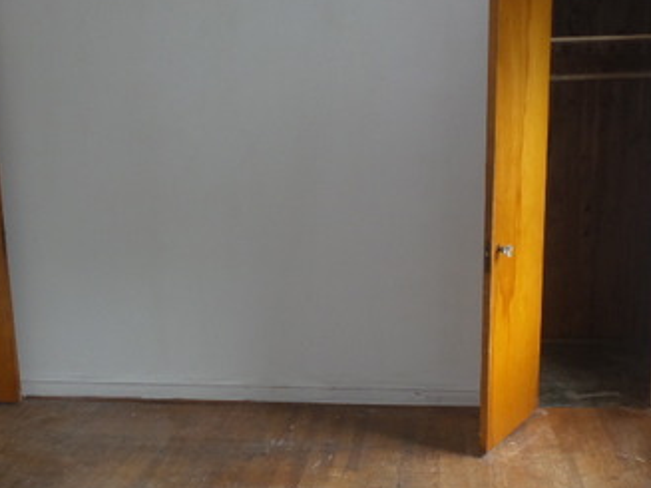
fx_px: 846
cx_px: 348
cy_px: 291
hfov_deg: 42.1
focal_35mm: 45
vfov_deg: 32.1
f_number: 2.8
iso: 125
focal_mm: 4.1
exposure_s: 1/30
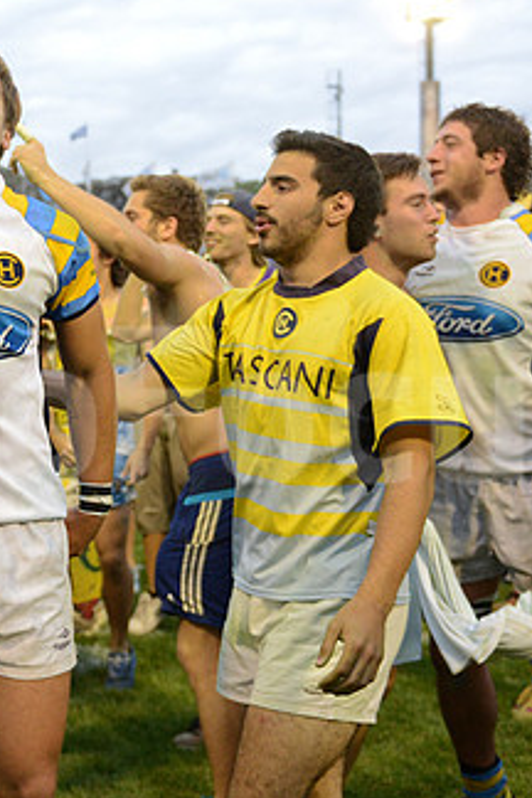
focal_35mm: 52
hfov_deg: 24.8
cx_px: 7
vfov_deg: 38.2
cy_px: 400
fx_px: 1153
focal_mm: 29
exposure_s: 1/800
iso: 1600
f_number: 2.8
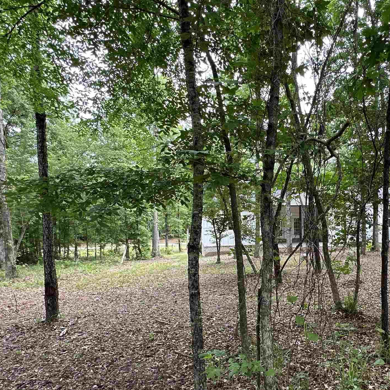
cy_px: 234
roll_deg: +1.0
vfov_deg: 58.6
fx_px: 344
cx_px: 278
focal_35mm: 27
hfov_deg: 57.0
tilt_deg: -0.3
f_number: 2.2
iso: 40
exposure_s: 1/99
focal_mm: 2.22
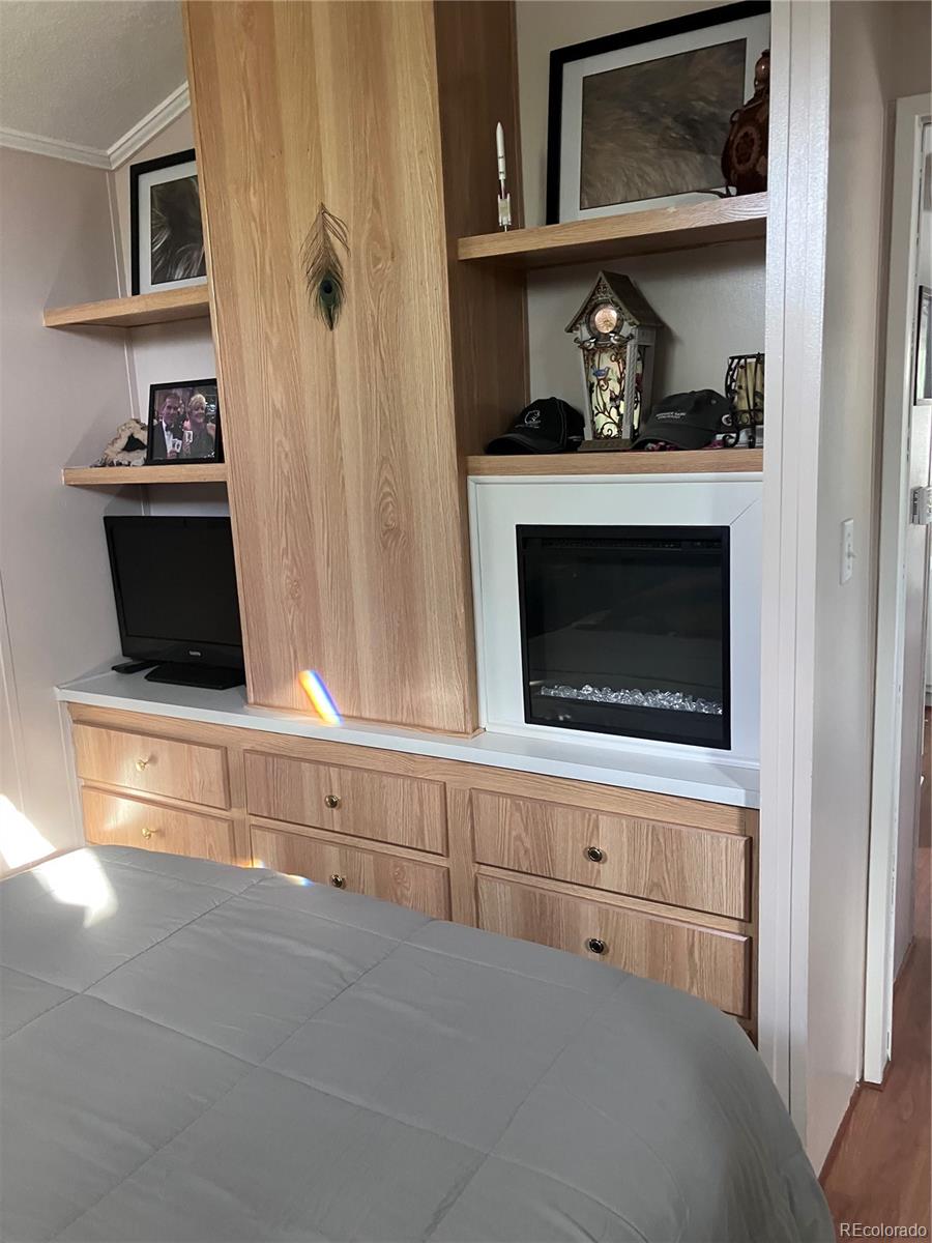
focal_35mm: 28
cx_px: 466
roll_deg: +2.6
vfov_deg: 63.4
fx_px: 1005
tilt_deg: -11.5
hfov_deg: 49.7
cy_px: 622
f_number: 1.8
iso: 200
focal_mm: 3.99
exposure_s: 1/60
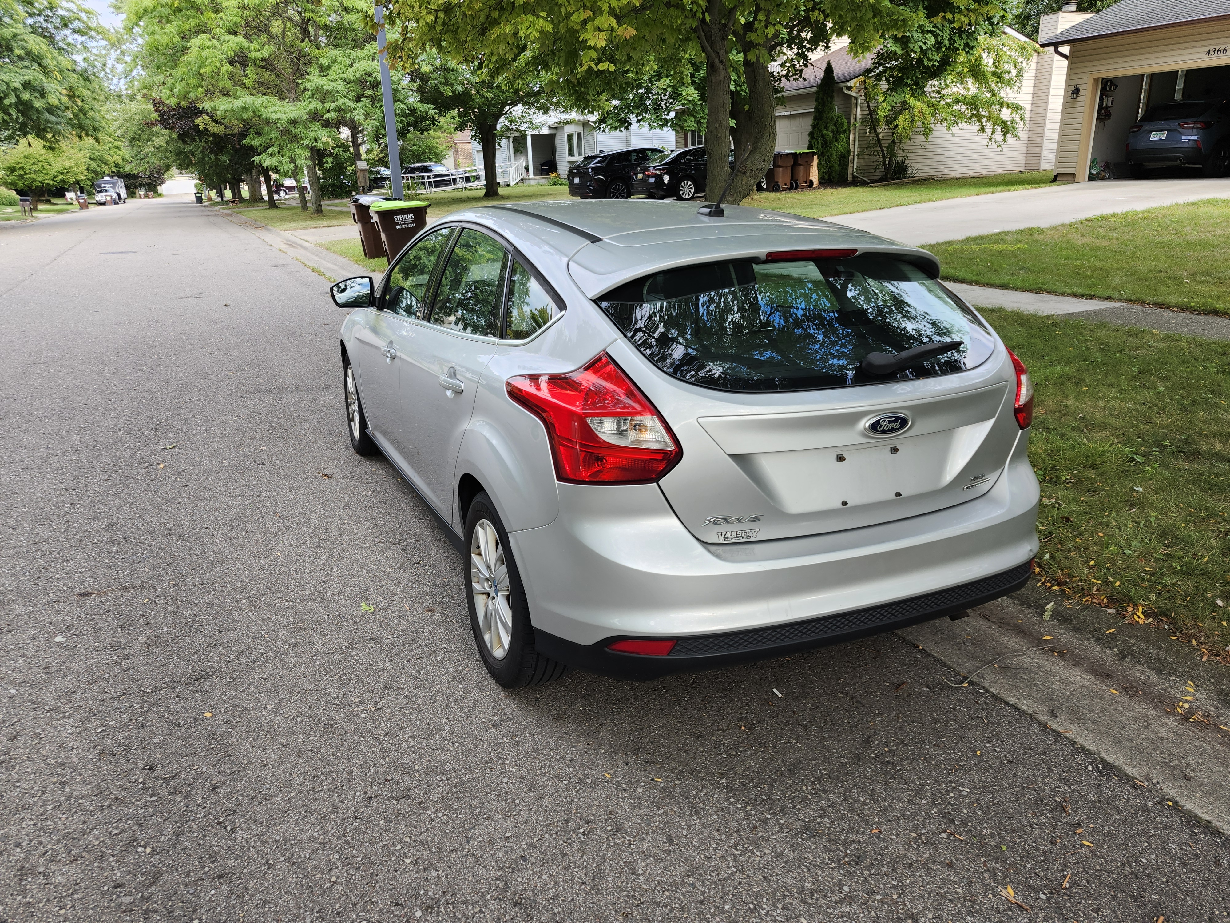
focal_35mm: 23
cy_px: 462
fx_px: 817
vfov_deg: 58.9
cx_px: 615
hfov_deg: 73.9
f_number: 1.8
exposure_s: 1/180
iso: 50
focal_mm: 5.54
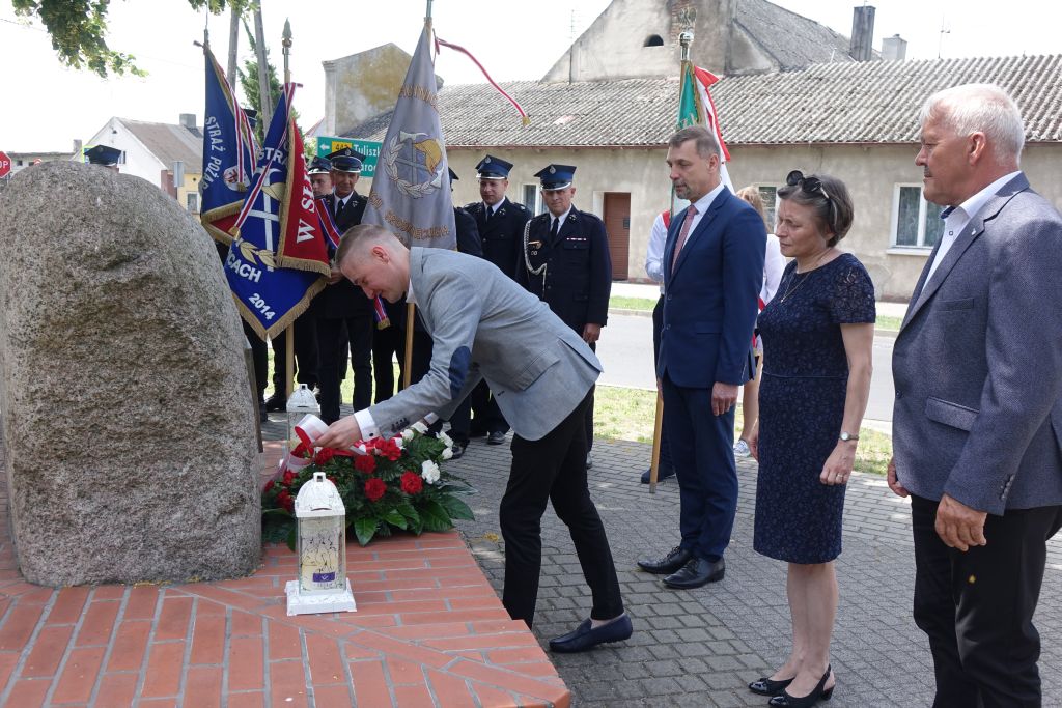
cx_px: 531
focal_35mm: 36
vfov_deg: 36.9
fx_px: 1062
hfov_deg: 53.1
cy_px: 354
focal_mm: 13.1
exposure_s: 1/200
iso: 125
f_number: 4
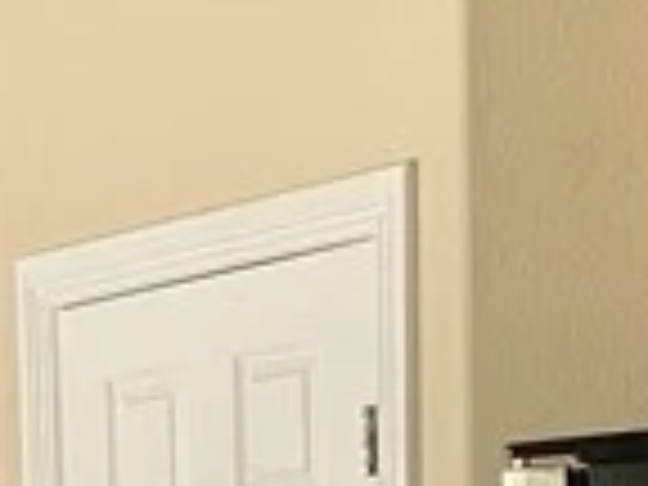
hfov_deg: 10.0
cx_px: -585
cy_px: 1246
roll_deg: +4.5
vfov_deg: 7.4
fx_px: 3463
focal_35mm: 185
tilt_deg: -8.5
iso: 125
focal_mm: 4.2
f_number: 1.6
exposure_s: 1/80
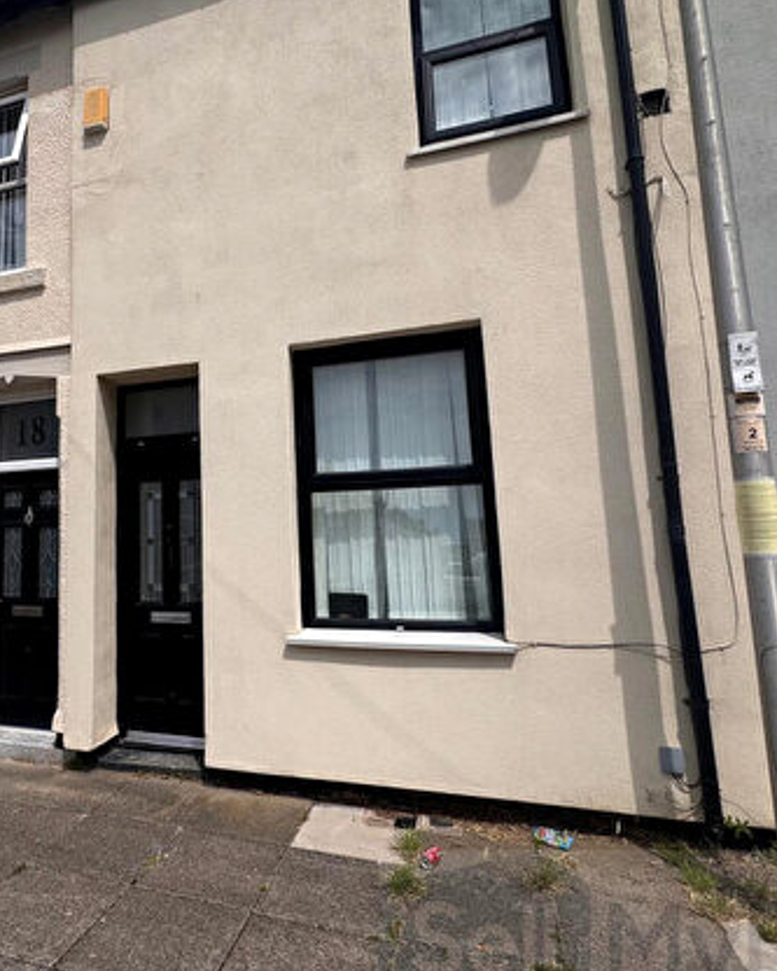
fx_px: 661
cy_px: 449
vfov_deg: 72.5
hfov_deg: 58.4
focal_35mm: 23
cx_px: 215
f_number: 2.2
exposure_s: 1/4630
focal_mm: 2.22
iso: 40
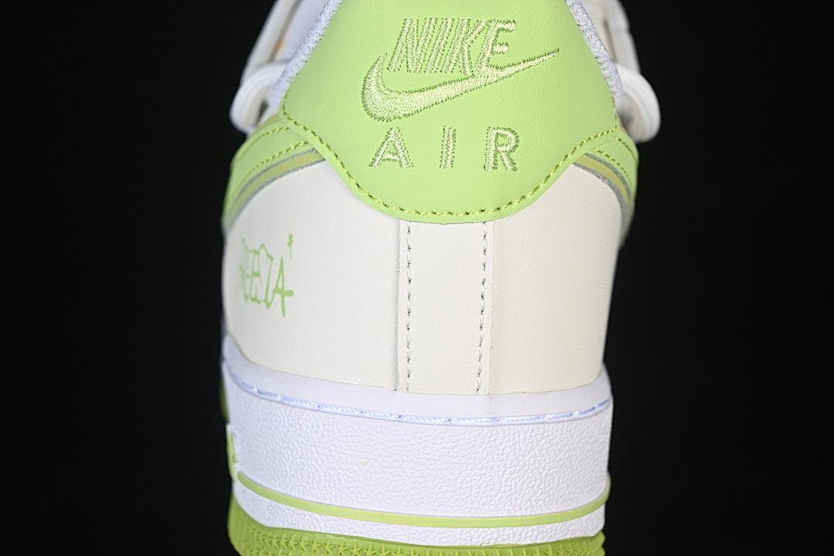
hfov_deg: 27.0
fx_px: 1737
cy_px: 278
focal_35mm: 75
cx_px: 417
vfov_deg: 18.2
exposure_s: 1/80
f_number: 7.1
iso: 160
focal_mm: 50
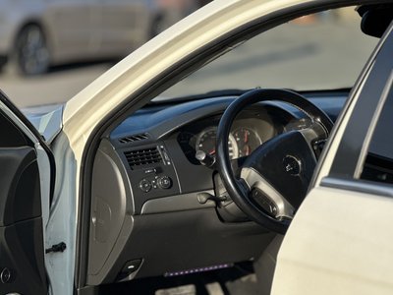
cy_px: 148
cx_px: 196
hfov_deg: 25.3
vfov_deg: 19.1
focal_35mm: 77
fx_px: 874
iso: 32
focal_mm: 9
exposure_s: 1/412
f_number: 2.8
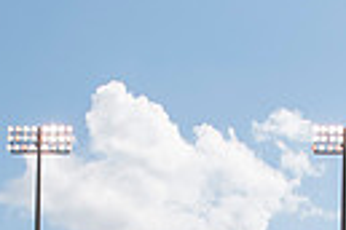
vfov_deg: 11.3
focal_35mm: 108
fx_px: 1038
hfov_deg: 18.9
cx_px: 156
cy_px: 483
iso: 200
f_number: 7.1
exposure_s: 1/1000
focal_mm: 24
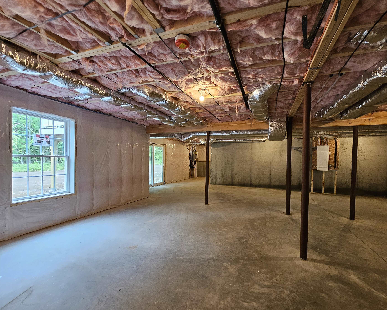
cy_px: 159
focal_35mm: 14
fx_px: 160
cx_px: 210
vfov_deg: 88.0
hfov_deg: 100.5
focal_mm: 2.2
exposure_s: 1/60
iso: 320
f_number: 2.2
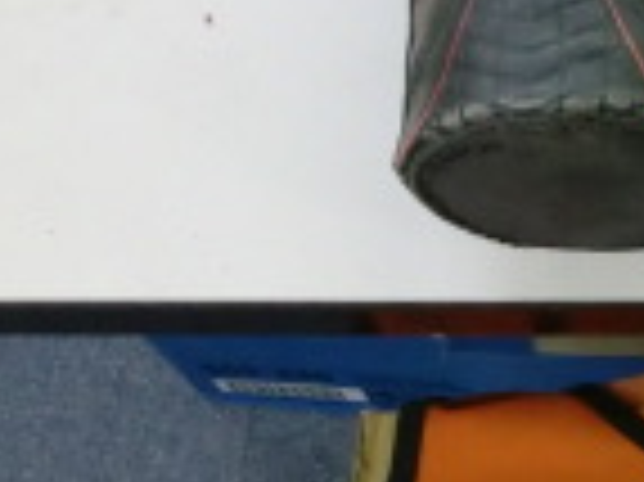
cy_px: 275
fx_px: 2918
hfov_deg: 11.4
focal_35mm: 157
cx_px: 1279
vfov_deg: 9.4
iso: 250
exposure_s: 1/60
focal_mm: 6.3
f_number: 3.1
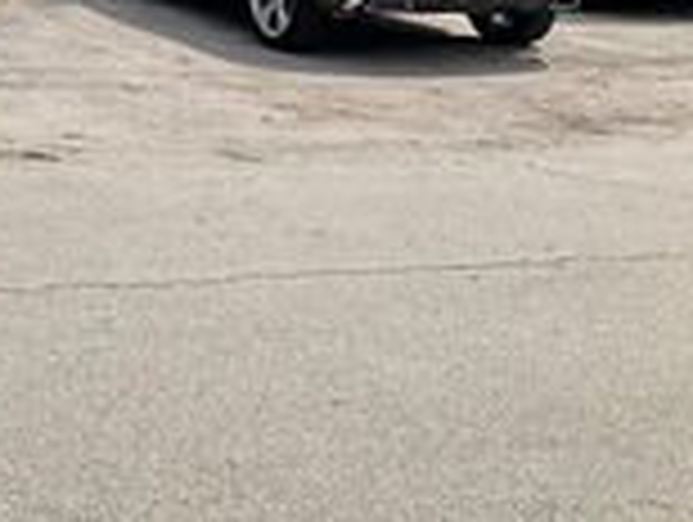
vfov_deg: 14.6
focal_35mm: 94
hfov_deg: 19.5
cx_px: -162
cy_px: -277
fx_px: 1885
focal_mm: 3
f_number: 1.8
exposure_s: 1/1984
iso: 16
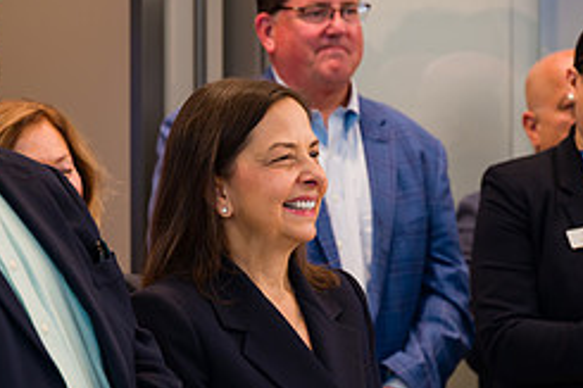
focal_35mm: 173
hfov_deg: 11.9
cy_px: 295
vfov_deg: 7.9
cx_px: 178
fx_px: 2800
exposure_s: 1/200
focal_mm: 71
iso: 400
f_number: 3.2
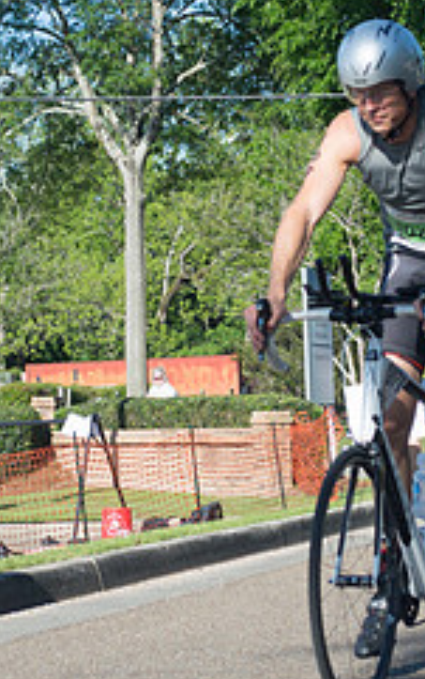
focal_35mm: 131
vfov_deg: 15.9
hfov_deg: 10.0
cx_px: 229
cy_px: 316
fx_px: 2423
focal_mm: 46
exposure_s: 1/1600
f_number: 6.3
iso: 400
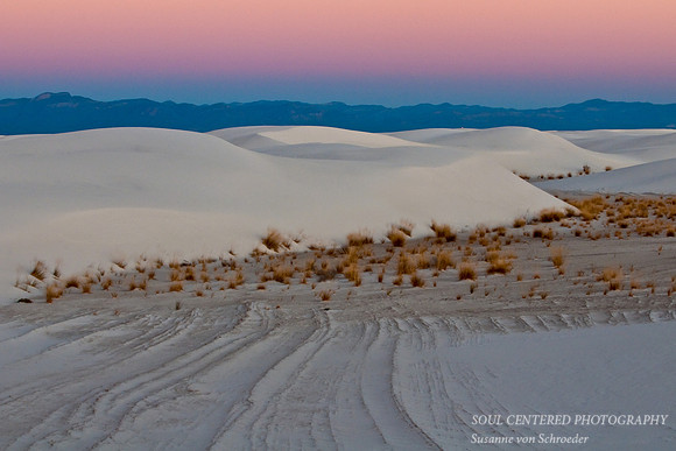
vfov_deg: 13.0
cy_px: 226
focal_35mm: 105
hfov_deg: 19.5
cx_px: 338
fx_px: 1972
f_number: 13
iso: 200
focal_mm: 70
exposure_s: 1/15
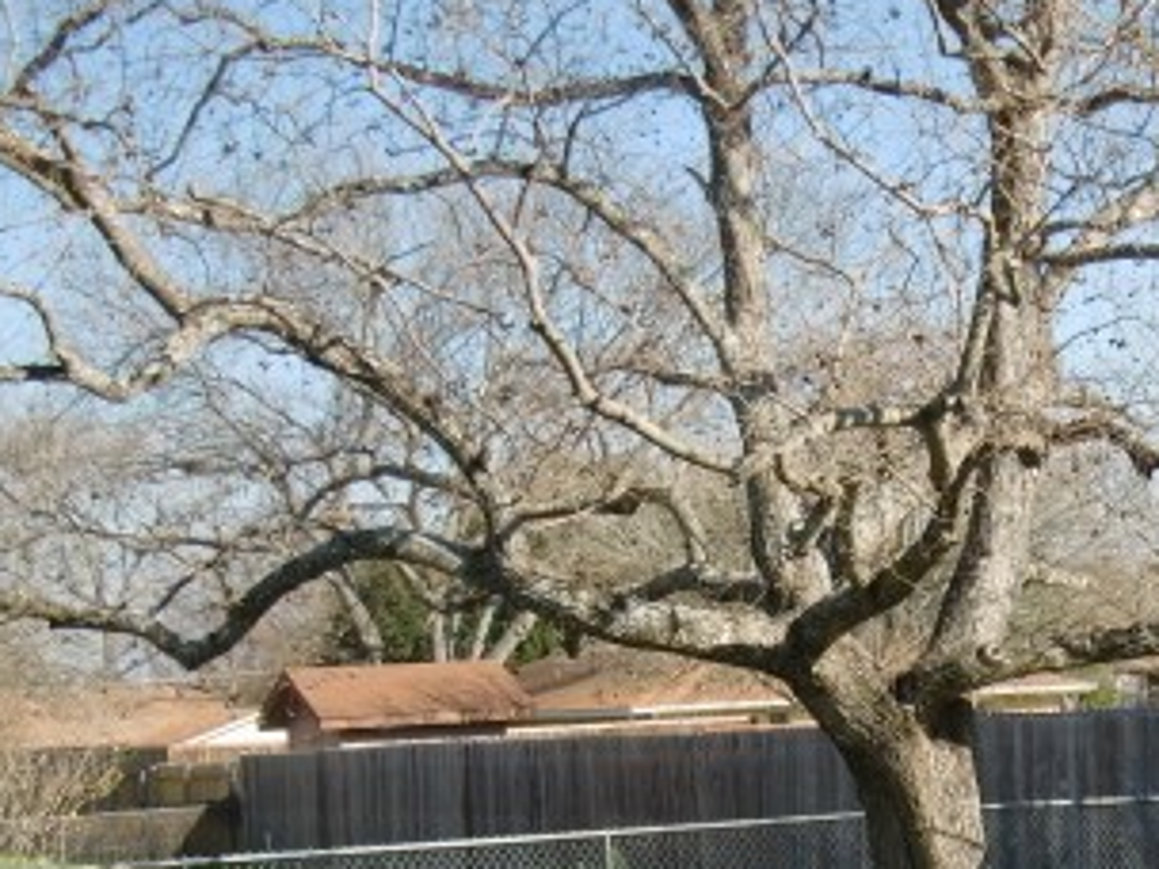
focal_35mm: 80
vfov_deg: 18.1
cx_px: 1083
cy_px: 785
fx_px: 2679
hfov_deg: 23.6
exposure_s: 1/320
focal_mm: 6.66
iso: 64
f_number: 3.9
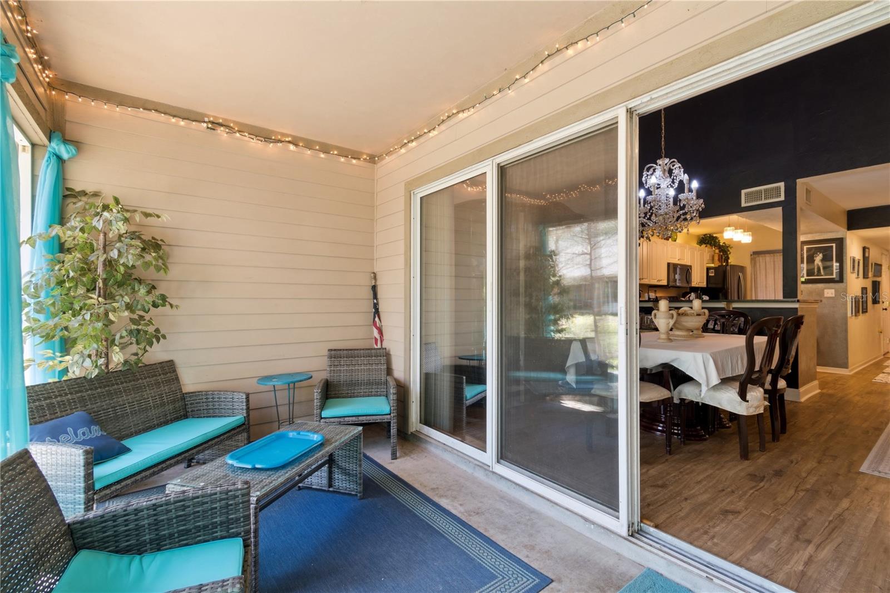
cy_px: 296
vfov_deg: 77.3
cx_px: 445
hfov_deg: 100.4
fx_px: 371
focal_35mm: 15
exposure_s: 1/1.25
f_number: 8
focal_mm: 10
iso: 200
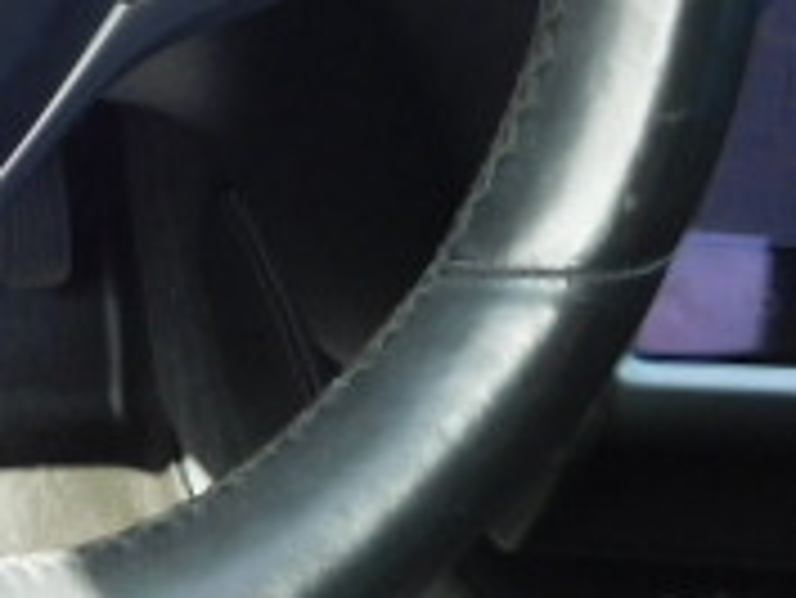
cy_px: -216
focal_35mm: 83
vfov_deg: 16.6
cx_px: -288
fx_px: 1910
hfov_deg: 21.0
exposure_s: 1/80
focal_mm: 4
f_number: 3
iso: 125
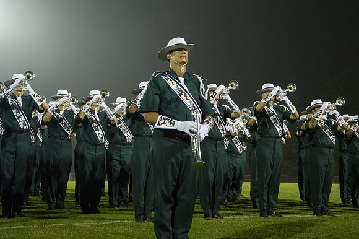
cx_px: 206
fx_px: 745
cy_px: 87
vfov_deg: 18.2
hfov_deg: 27.1
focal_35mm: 75
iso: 11400
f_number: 5
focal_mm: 58
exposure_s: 1/160
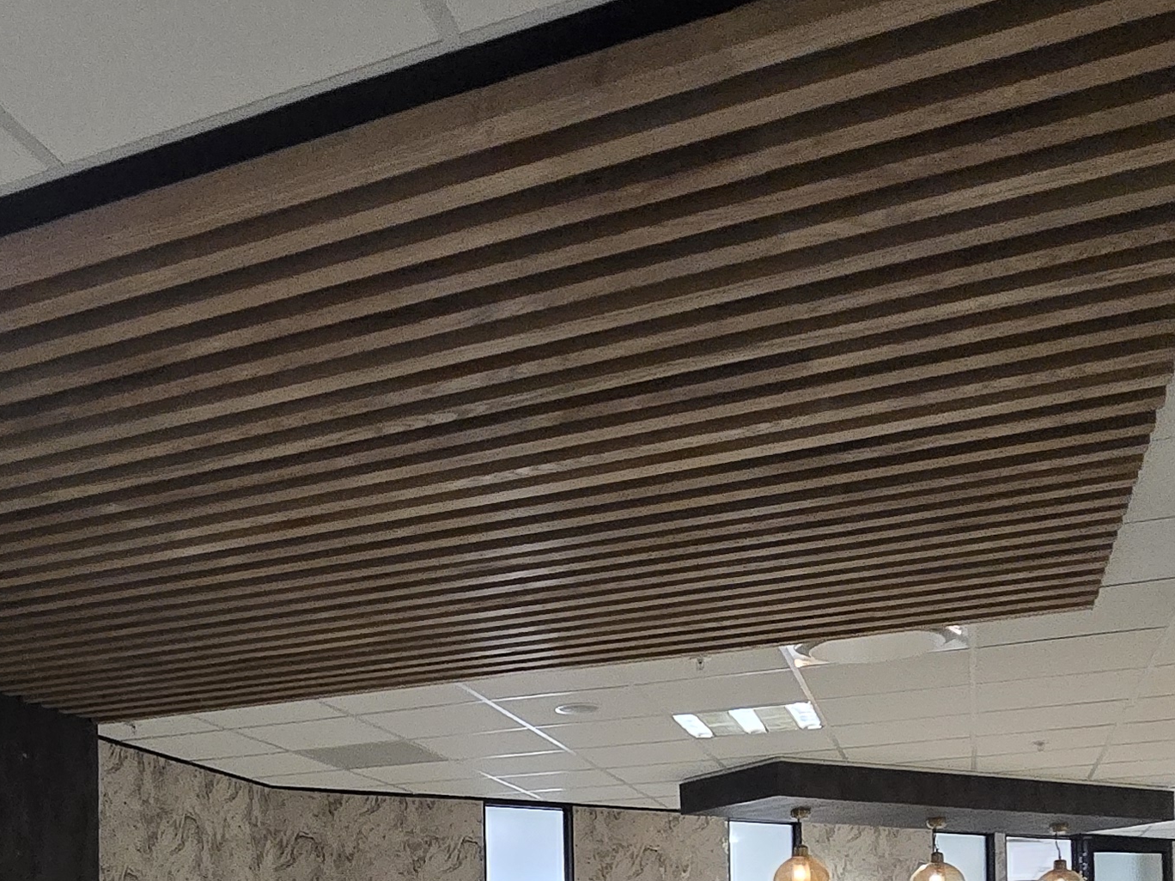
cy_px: 969
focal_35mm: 38
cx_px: 387
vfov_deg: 33.0
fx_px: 1290
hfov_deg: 48.1
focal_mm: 1.7
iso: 800
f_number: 2.2
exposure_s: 1/50
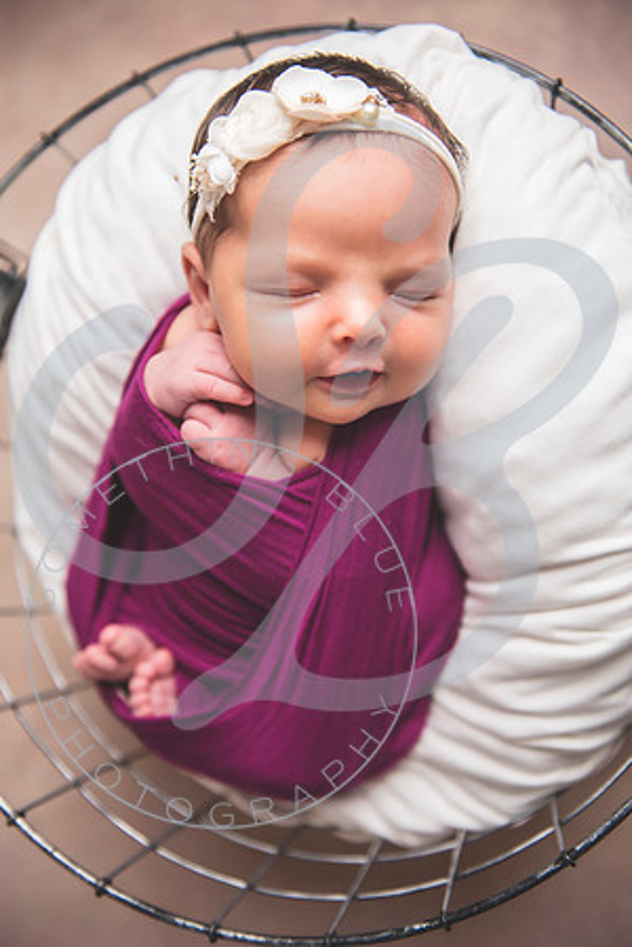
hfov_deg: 29.9
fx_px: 1185
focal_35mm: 45
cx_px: 316
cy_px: 474
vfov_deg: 43.6
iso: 100
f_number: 2.8
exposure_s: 1/100
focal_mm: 45
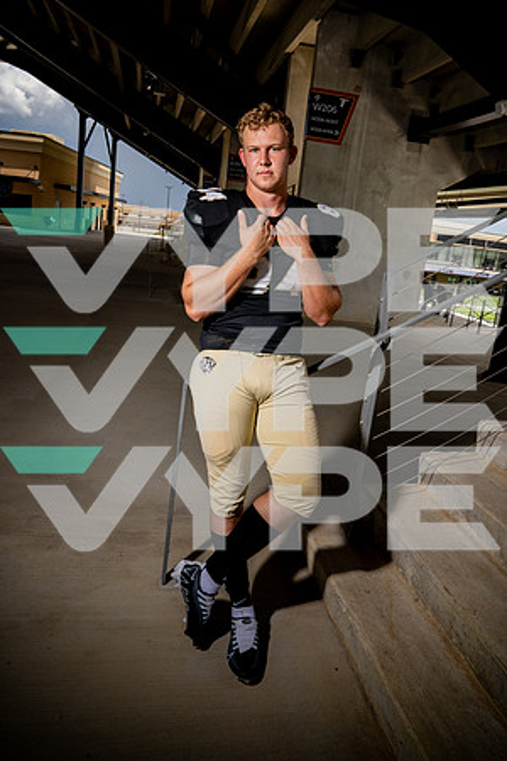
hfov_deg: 49.6
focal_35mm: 26
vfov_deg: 69.4
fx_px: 549
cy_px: 380
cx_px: 254
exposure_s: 1/250
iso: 100
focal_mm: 26
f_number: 8
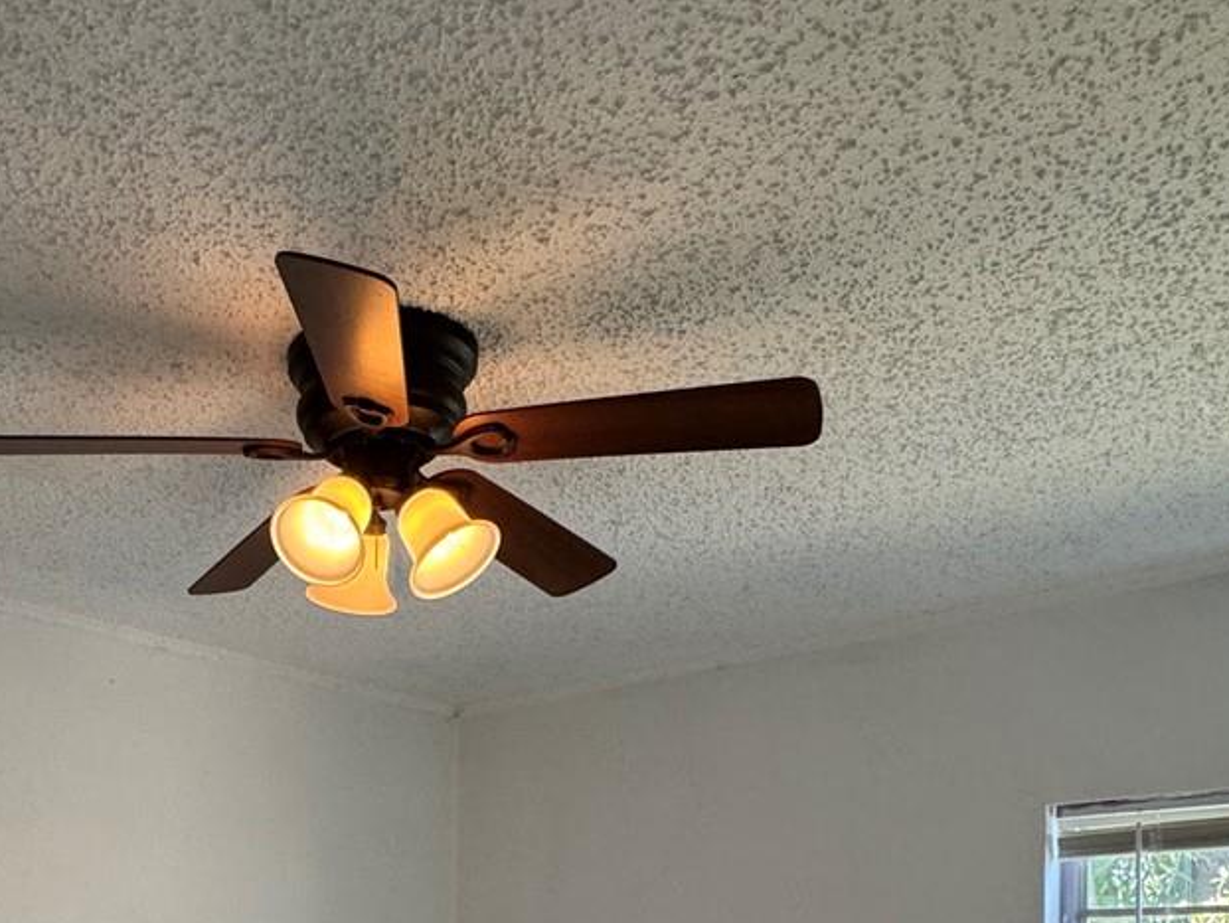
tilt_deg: +0.5
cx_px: 243
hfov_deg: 48.4
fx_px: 1279
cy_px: 961
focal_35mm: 36
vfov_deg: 35.2
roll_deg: -1.5
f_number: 2.2
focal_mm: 2.22
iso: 200
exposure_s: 1/120
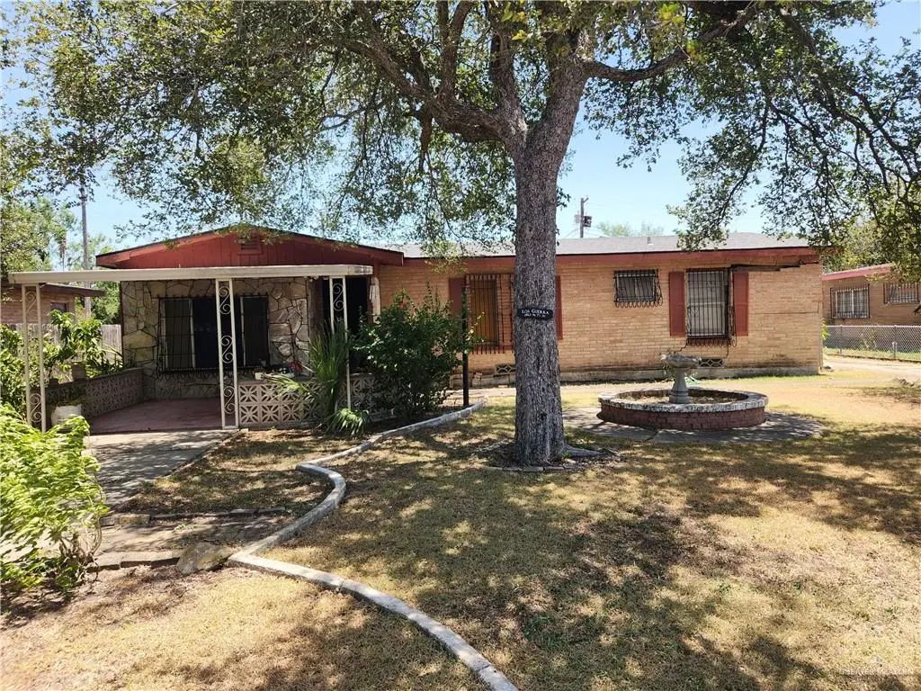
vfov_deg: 58.9
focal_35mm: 23
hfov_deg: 73.9
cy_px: 346
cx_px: 460
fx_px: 612
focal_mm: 5.4
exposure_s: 1/560
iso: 20
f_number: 1.8
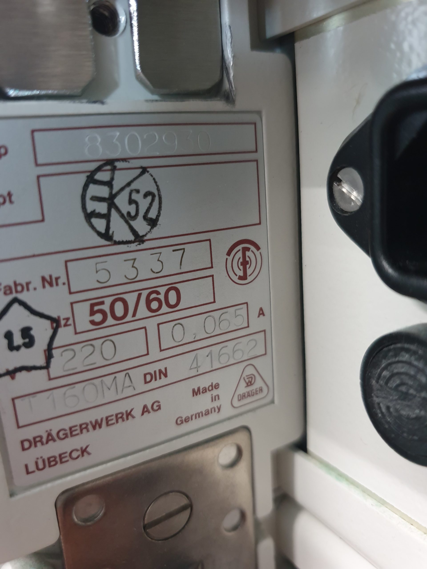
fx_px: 428
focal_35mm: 26
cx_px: 214
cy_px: 284
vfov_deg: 67.3
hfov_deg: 53.1
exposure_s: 1/14
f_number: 1.5
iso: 320
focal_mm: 4.3
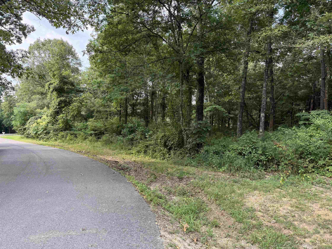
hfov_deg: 71.6
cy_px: 124
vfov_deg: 56.8
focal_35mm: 24
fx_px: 230
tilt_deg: -0.8
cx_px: 166
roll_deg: -2.5
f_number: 1.78
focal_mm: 6.76
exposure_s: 1/450
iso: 100
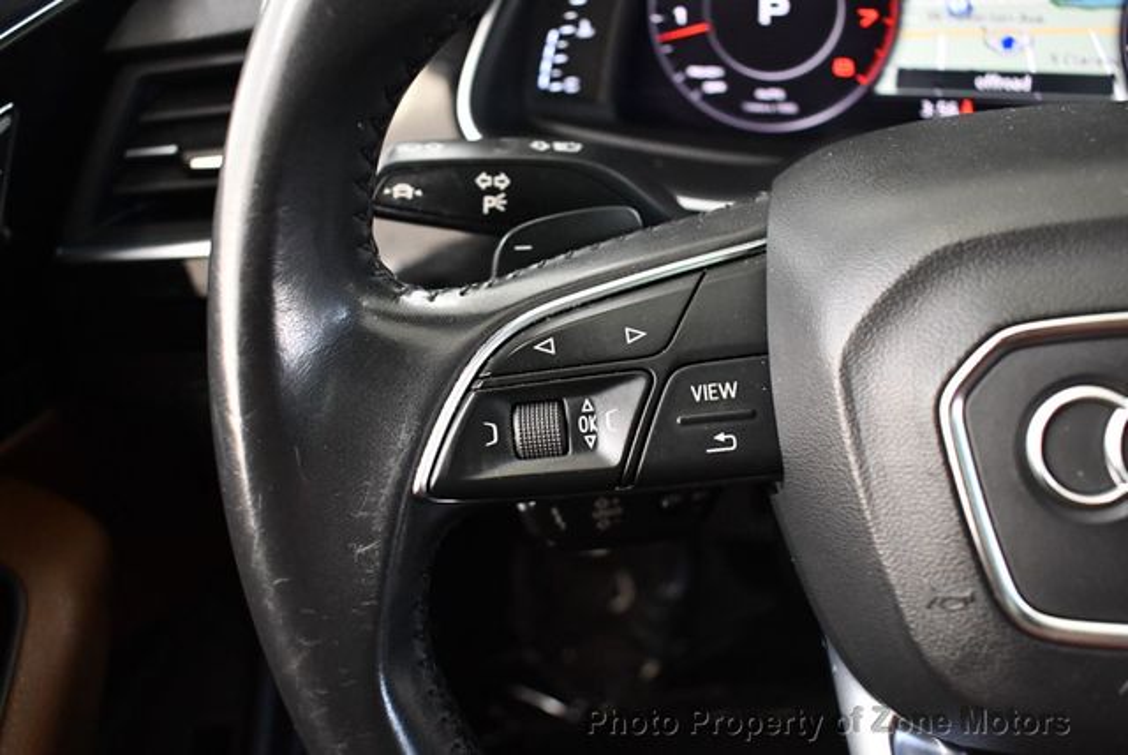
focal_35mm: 36
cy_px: 378
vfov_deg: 36.9
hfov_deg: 53.1
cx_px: 564
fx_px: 1129
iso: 3200
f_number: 3.5
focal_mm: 18
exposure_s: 1/80
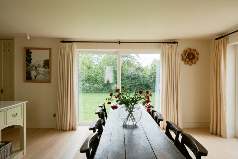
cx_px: 119
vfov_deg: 53.1
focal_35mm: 24
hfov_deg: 73.7
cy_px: 80
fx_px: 159
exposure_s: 1/320
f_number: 6.4
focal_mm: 16
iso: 1600
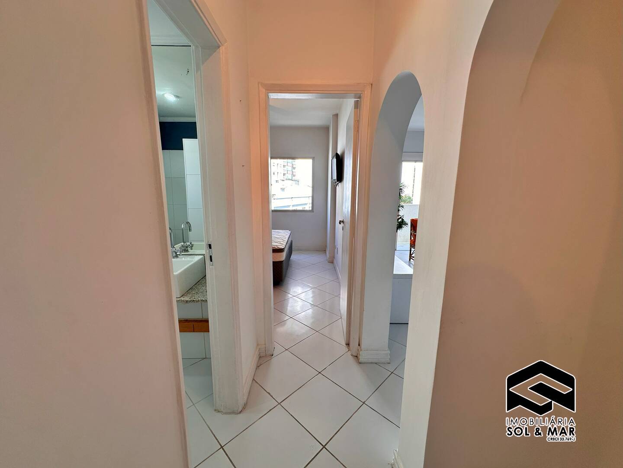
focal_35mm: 14
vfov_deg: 85.7
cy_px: 234
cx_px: 312
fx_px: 252
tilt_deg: -10.1
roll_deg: -0.6
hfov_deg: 102.1
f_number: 2.2
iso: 40
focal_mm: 2.22
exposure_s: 1/120
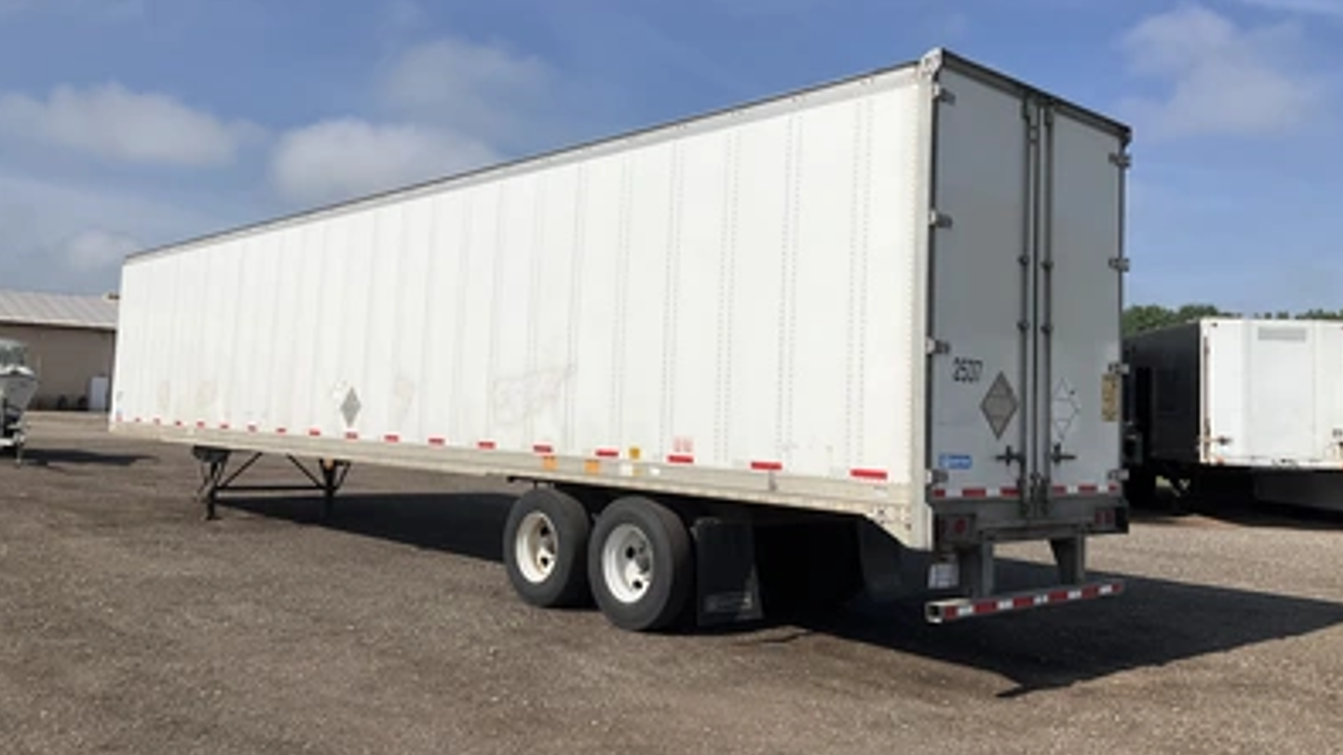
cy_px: 320
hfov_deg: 61.0
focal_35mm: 32
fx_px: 1139
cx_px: 673
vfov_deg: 36.6
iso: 25
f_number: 1.8
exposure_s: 1/5263
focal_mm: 3
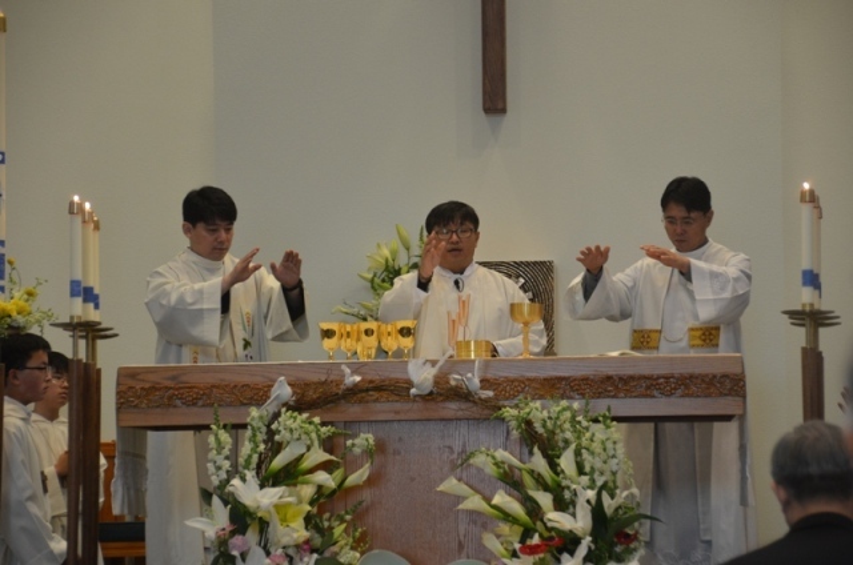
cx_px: 426
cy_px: 282
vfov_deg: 9.6
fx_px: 3370
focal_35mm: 142
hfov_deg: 14.4
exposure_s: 1/40
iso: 800
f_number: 5.3
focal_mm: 95
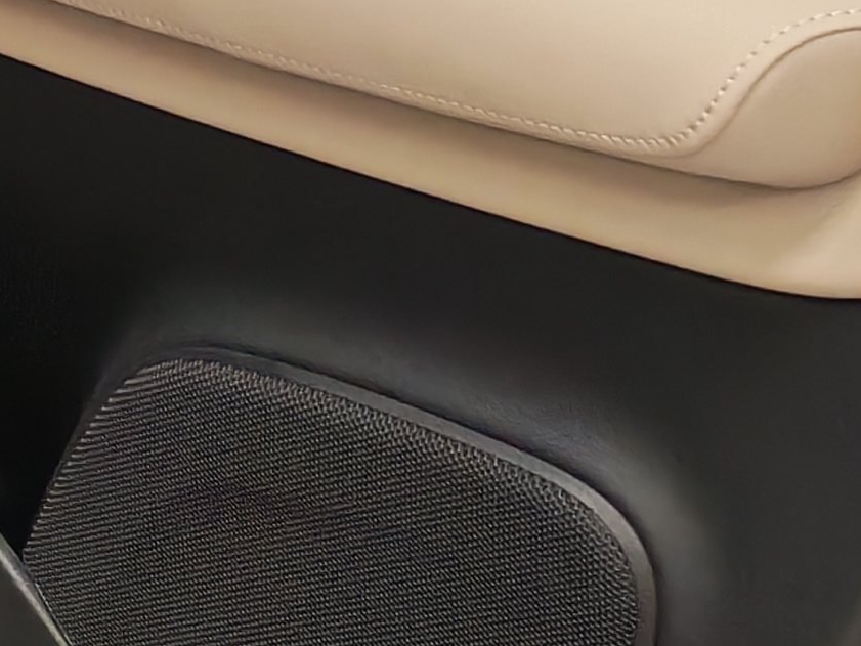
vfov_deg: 9.0
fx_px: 3756
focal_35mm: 151
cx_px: -776
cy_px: -836
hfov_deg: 11.9
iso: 1087
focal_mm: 6.12
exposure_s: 1/100
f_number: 1.9
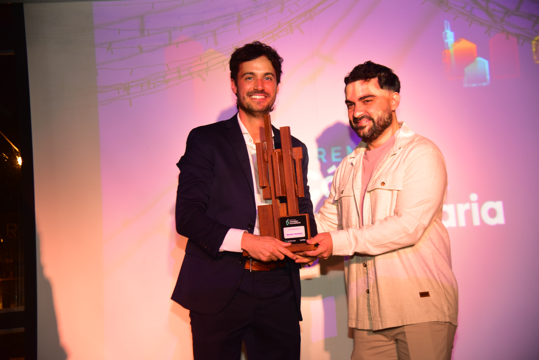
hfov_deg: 34.5
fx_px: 869
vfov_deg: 23.4
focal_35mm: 58
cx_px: 270
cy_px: 180
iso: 2500
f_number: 4
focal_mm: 58
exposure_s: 1/80
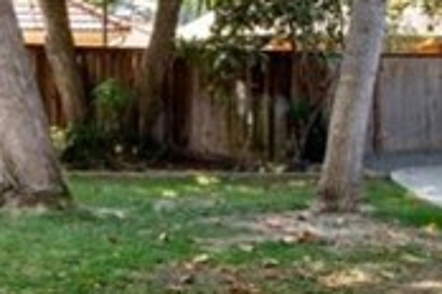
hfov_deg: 20.3
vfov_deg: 14.5
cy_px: 49
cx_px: -94
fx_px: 1154
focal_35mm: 94
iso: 250
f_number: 9
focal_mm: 16
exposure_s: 1/15
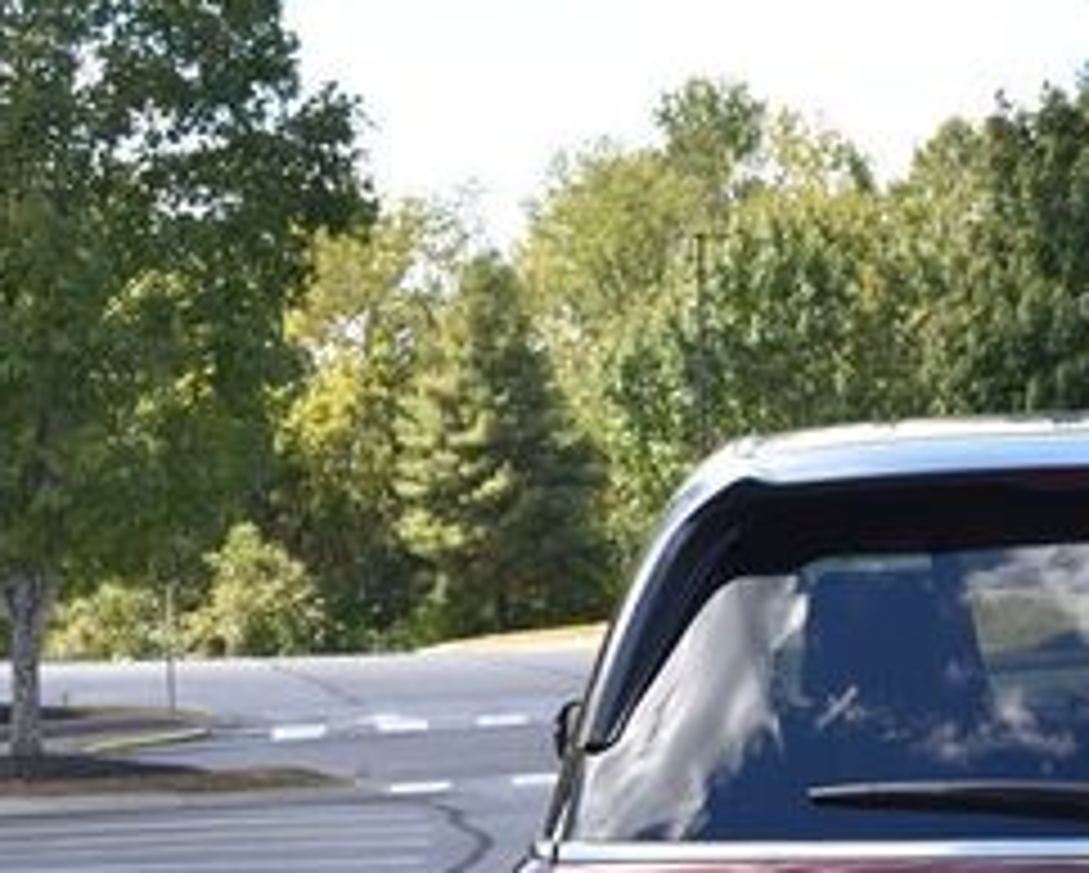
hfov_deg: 15.6
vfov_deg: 12.8
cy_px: 875
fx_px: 3838
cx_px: 1292
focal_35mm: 119
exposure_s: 1/250
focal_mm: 32
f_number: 6.3
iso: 200
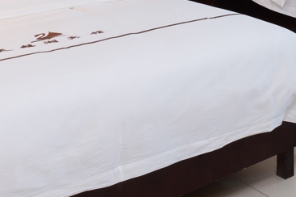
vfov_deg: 15.6
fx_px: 633
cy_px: -136
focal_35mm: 77
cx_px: 468
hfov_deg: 21.3
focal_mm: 16
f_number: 11
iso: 100
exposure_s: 1.6
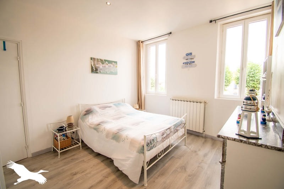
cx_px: 142
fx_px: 118
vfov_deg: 77.3
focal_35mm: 15
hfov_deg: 100.4
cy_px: 94
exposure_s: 1/60
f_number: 4.5
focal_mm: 10
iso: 250
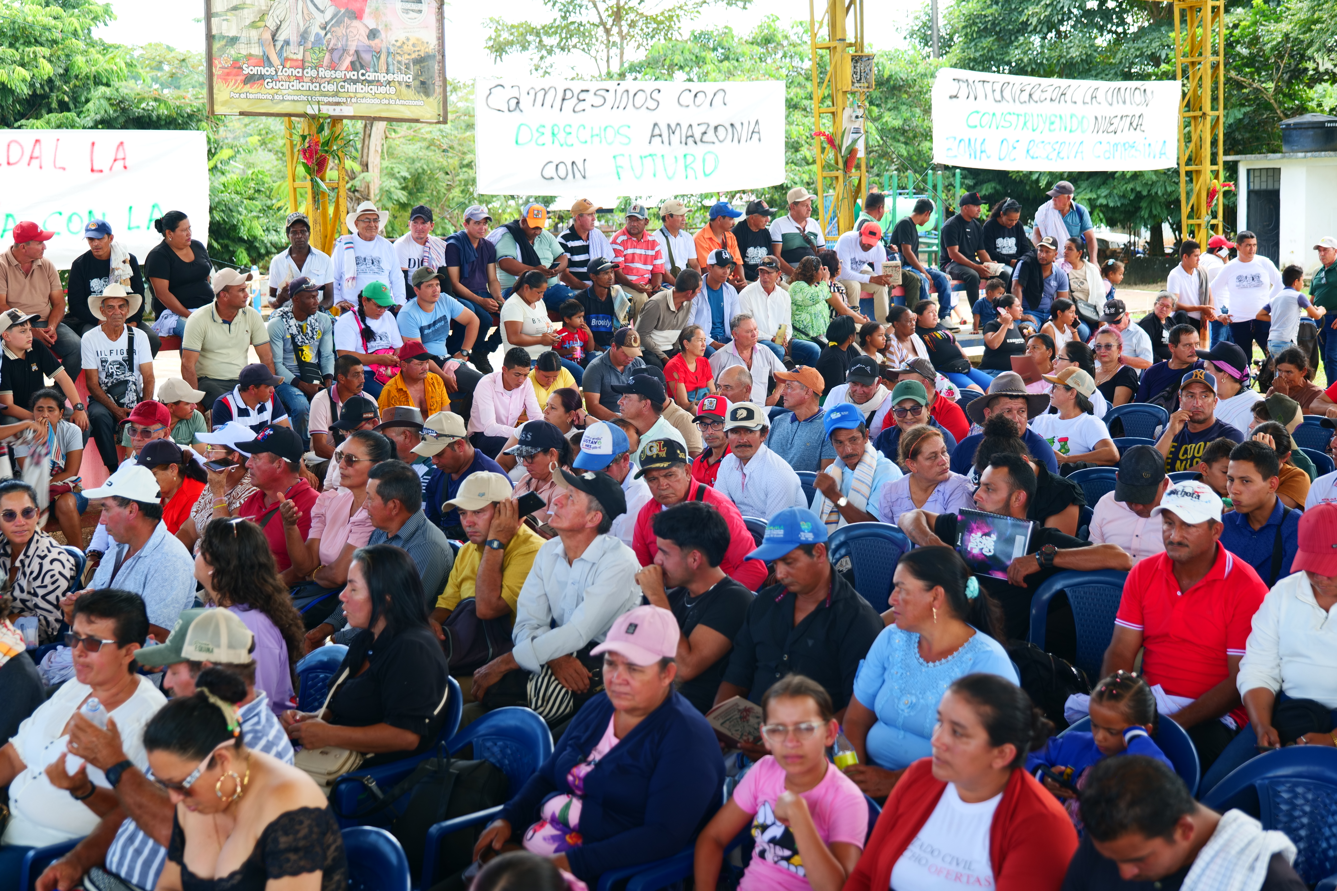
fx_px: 1894
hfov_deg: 38.9
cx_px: 668
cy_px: 446
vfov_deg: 26.5
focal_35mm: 51
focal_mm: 51
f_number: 4
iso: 100
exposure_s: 1/80
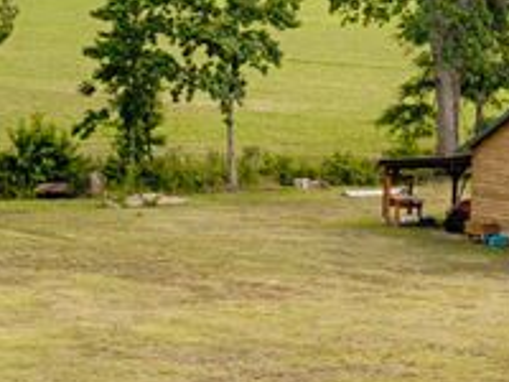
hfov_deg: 9.0
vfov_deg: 7.7
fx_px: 2823
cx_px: -819
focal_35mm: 192
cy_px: 10
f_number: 1.8
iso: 150
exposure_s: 1/3000
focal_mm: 8.67
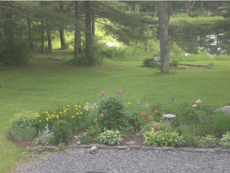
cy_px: 86
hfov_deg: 22.5
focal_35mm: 87
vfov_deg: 17.0
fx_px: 579
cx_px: 115
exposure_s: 1/100
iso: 200
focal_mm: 14.49
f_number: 5
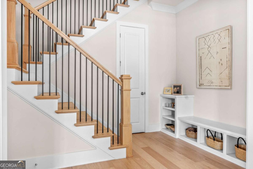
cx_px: 126
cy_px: 84
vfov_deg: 53.1
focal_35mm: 24
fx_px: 169
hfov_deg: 73.7
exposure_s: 1/2.5
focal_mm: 16
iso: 250
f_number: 9
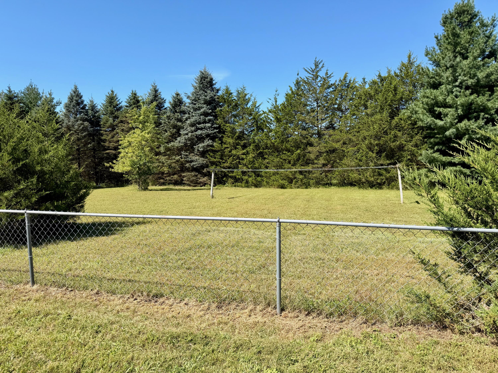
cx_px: 249
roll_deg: +0.9
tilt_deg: -4.1
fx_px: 345
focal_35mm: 24
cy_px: 186
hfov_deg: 71.6
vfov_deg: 56.8
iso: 80
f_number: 1.78
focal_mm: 6.76
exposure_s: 1/3021
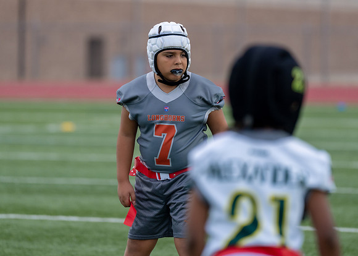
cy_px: 103
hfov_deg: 7.8
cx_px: 184
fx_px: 2635
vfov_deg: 5.6
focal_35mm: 259
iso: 640
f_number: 2.8
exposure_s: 1/1000
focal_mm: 200
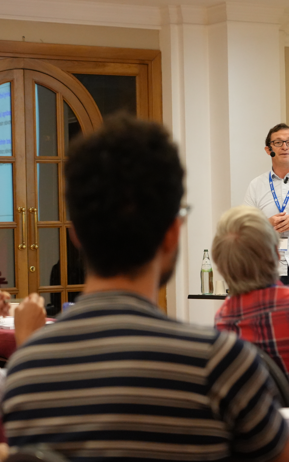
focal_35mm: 110
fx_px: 1386
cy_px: 221
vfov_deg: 18.9
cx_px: 245
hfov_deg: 11.8
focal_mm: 67
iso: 5000
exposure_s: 1/160
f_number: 4
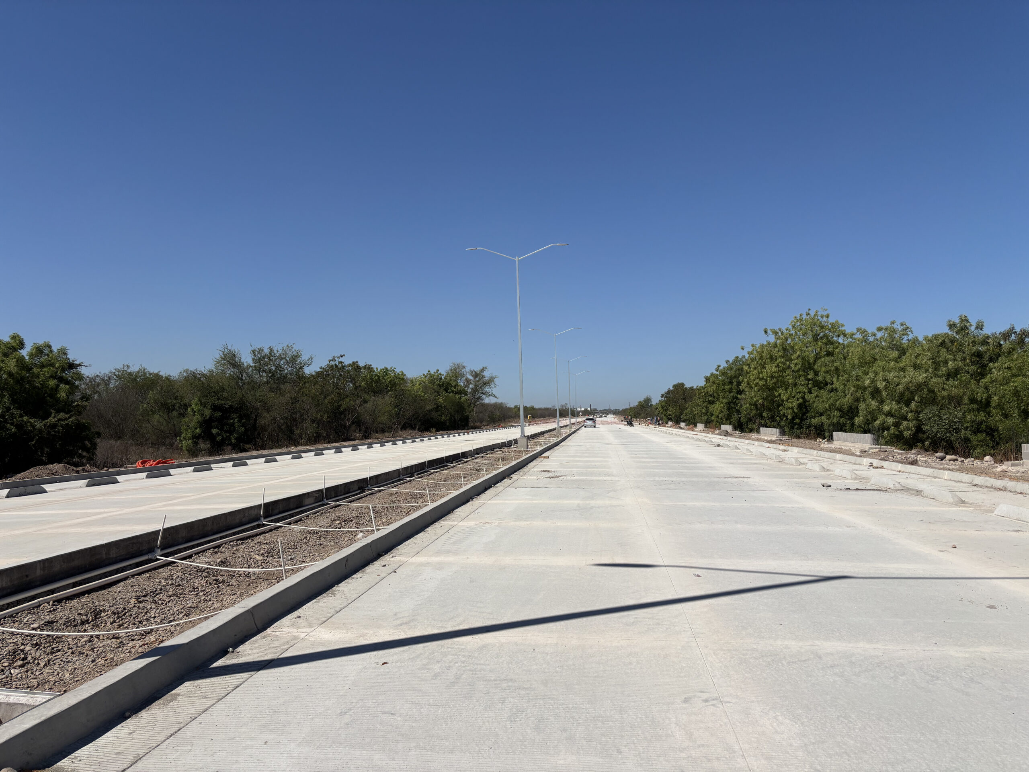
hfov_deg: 67.3
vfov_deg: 53.1
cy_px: 386
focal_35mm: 26
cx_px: 514
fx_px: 773
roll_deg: +0.5
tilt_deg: +2.0
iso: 50
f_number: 1.6
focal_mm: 5.96
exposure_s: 1/9091
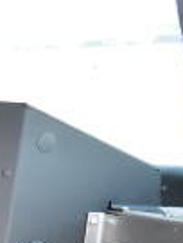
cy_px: 260
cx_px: -312
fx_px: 821
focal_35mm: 117
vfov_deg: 16.3
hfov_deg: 10.3
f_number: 3.5
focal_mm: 18
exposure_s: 1/500
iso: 1600
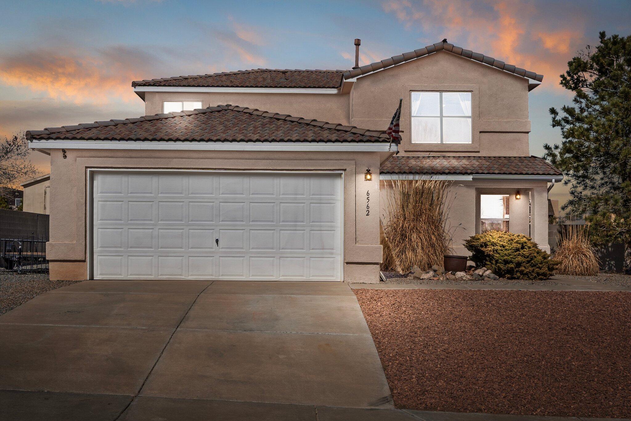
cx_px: 316
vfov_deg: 29.9
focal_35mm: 45
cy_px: 210
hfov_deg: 43.6
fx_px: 789
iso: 320
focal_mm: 30
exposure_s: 1/2500
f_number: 9
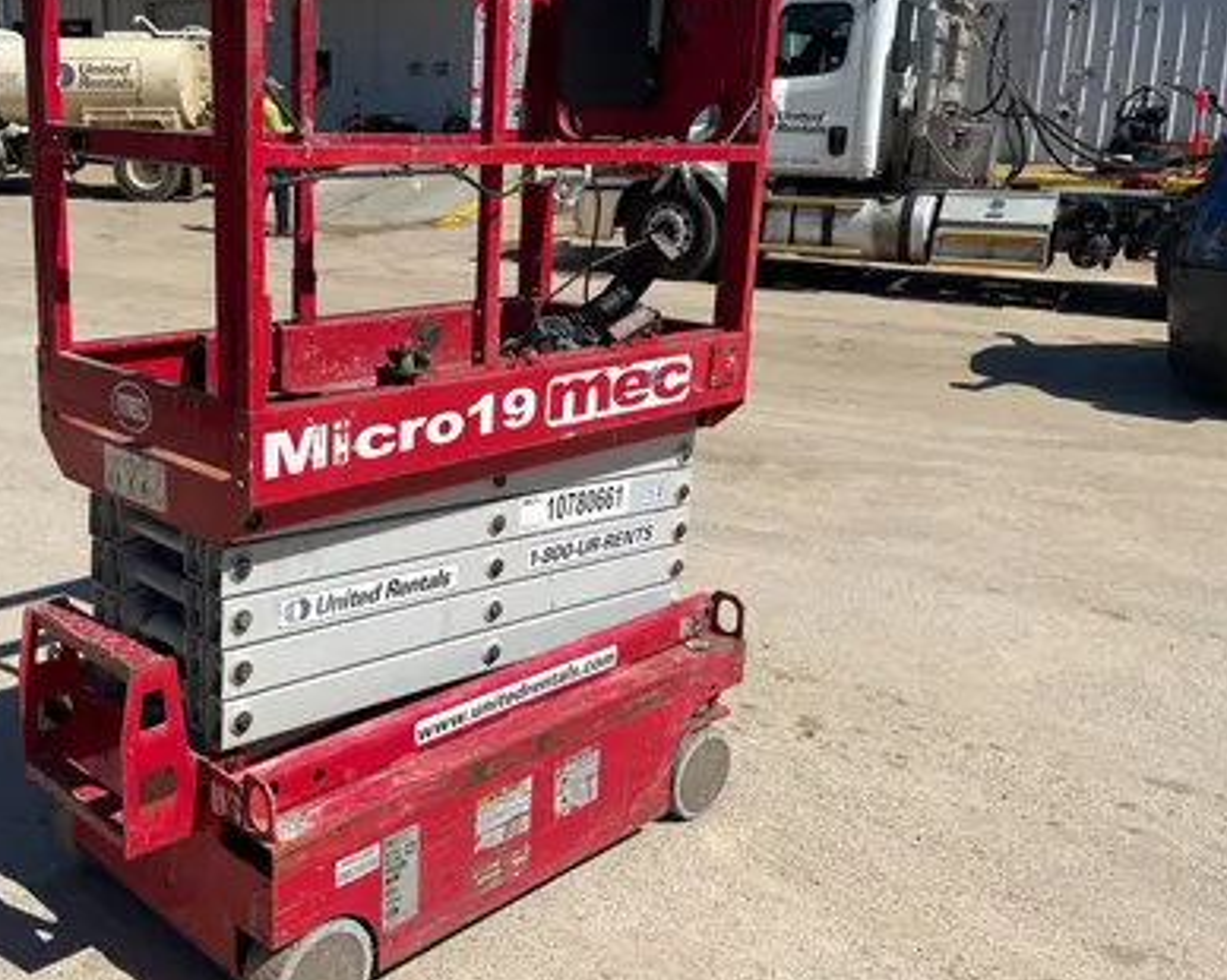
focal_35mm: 36
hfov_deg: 49.7
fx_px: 1307
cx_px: 440
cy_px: 428
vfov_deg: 41.1
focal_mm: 5.1
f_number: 1.6
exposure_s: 1/5848
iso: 50
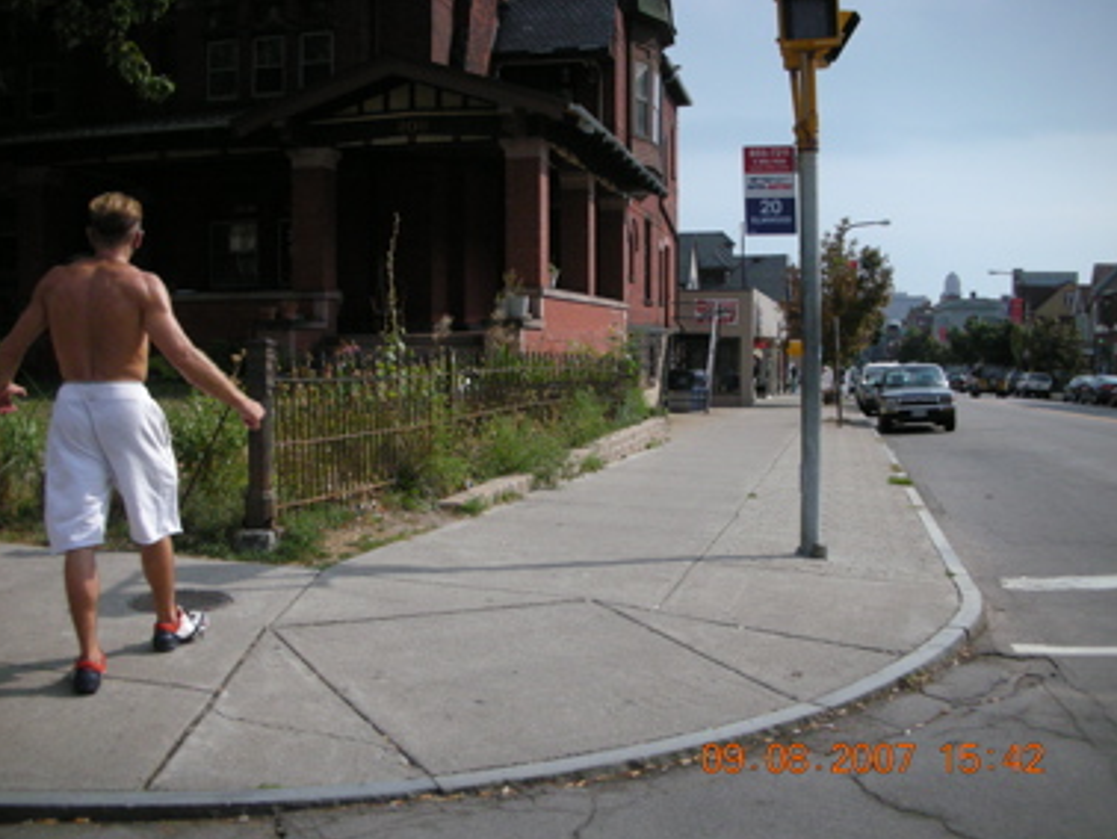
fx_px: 1195
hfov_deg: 50.1
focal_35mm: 37
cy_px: 408
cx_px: 532
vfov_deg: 38.7
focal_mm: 5.8
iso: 200
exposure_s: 1/500
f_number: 7.9
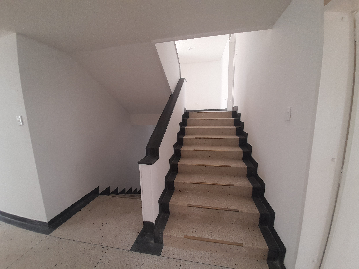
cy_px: 134
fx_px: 135
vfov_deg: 89.9
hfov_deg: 106.2
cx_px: 180
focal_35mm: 13
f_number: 2.2
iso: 64
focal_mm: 1.42
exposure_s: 1/50
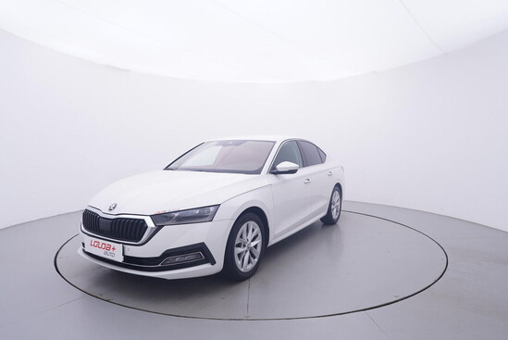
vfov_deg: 56.2
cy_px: 170
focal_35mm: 22
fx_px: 318
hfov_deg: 77.3
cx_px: 254
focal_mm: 15
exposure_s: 1/80
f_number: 5
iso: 200
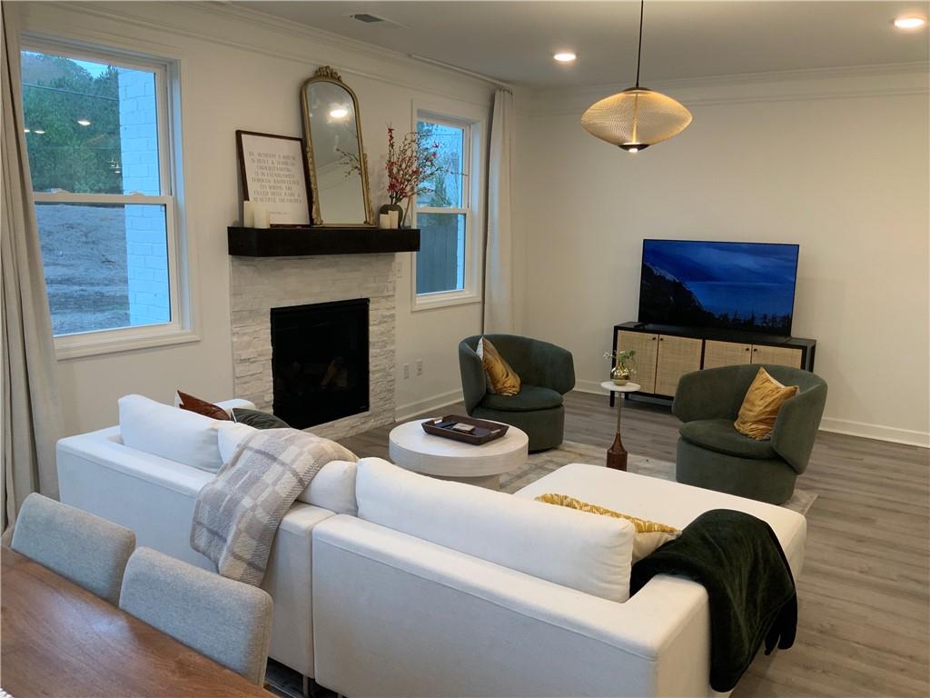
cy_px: 349
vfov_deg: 48.2
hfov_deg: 61.7
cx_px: 465
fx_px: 779
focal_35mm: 29
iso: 50
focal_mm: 3
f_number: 1.8
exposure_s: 1/60
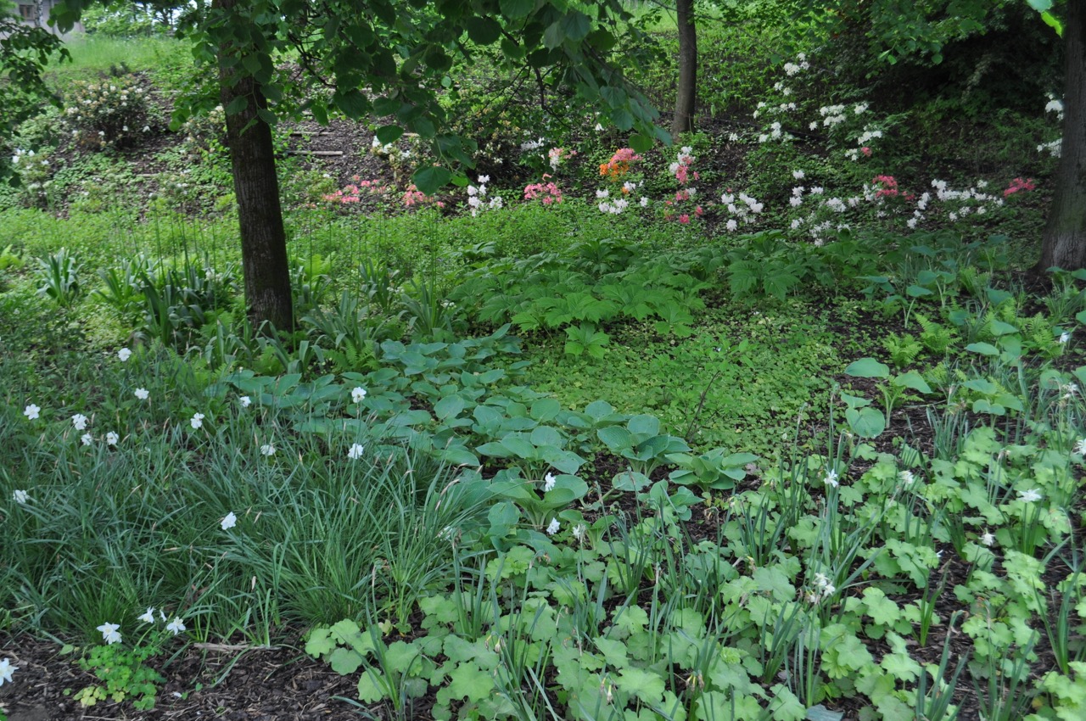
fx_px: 1265
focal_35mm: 42
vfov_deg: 31.8
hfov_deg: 46.5
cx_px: 543
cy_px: 360
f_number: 5.6
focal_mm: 28
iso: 280
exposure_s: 1/125
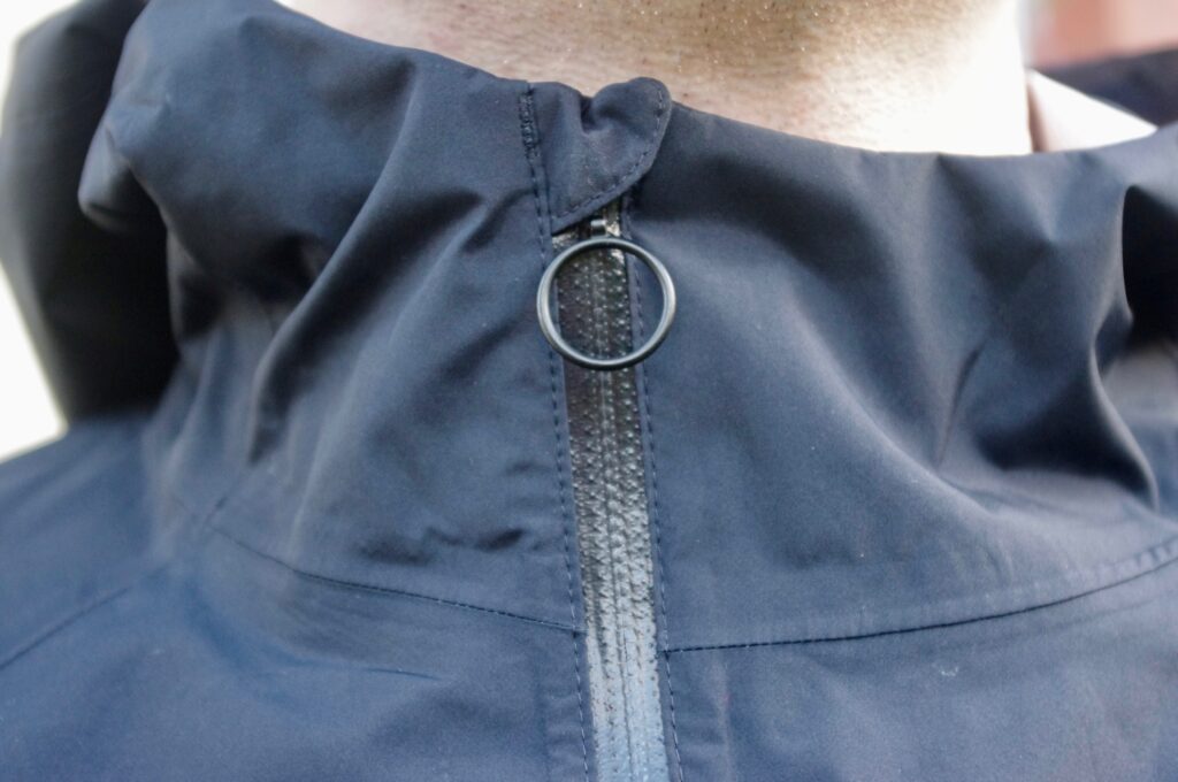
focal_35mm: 60
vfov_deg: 22.6
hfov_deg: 33.4
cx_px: 589
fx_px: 1961
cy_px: 391
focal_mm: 40
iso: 1600
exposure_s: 1/80
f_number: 4.5
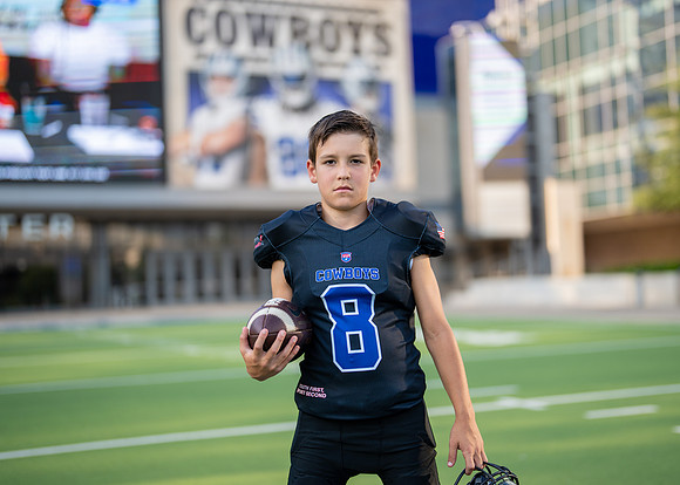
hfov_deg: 35.0
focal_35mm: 56
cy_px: 241
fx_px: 1078
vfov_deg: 25.4
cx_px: 362
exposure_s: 1/2500
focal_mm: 50
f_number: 1.2
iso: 100
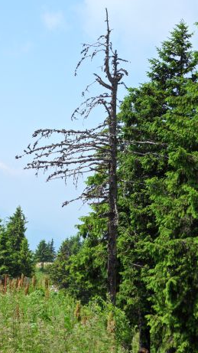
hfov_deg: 15.5
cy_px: 184
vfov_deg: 27.2
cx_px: 112
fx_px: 729
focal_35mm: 78
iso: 80
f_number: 4.8
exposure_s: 1/500
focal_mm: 10.5
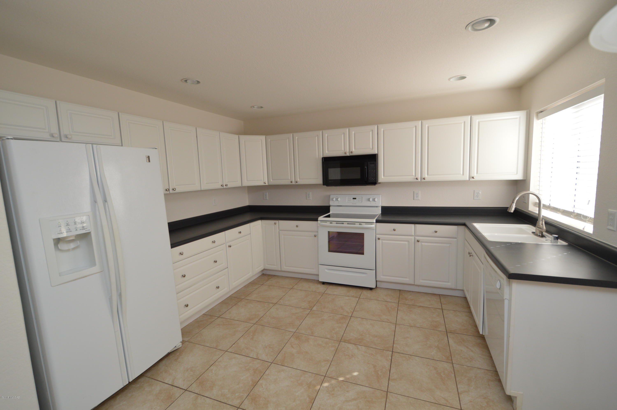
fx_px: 257
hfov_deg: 100.4
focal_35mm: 15
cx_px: 308
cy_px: 205
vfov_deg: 77.2
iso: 400
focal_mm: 10
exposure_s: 1/80
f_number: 4.5
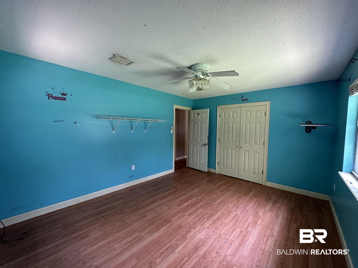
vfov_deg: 85.7
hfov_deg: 102.1
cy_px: 134
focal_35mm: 14
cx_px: 179
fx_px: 145
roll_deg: -1.0
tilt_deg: -3.7
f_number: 2.2
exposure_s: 1/62
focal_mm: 2.22
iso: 320
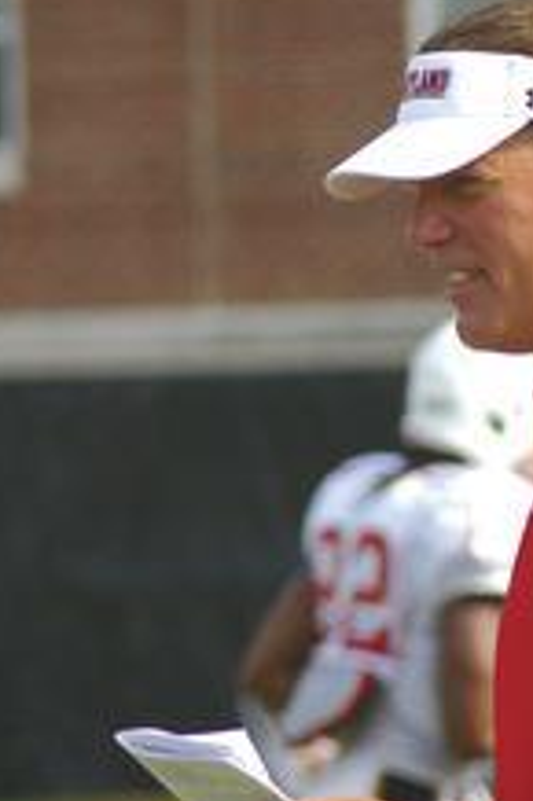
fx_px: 12856
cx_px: 357
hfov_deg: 2.4
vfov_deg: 3.6
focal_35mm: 578
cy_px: 404
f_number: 8
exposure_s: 1/500
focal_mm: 210
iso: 400
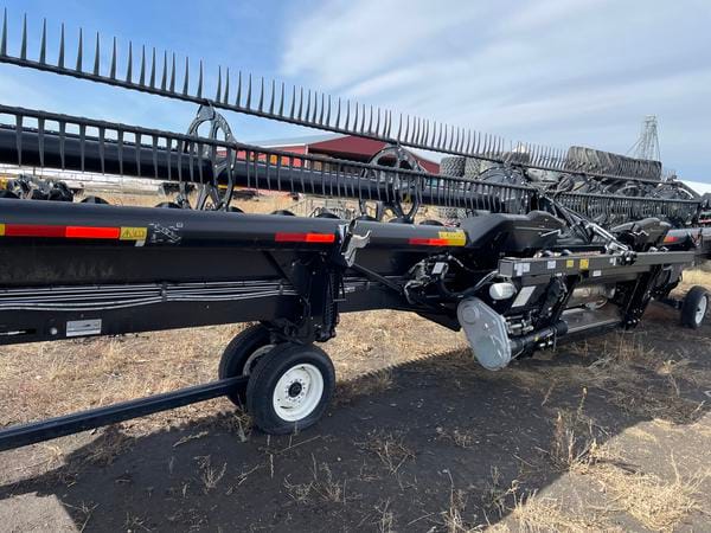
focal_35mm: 26
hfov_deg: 67.3
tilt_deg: -6.3
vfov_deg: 53.1
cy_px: 266
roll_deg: -4.3
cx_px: 356
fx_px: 534
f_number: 1.6
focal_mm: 4.2
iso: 32
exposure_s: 1/2132
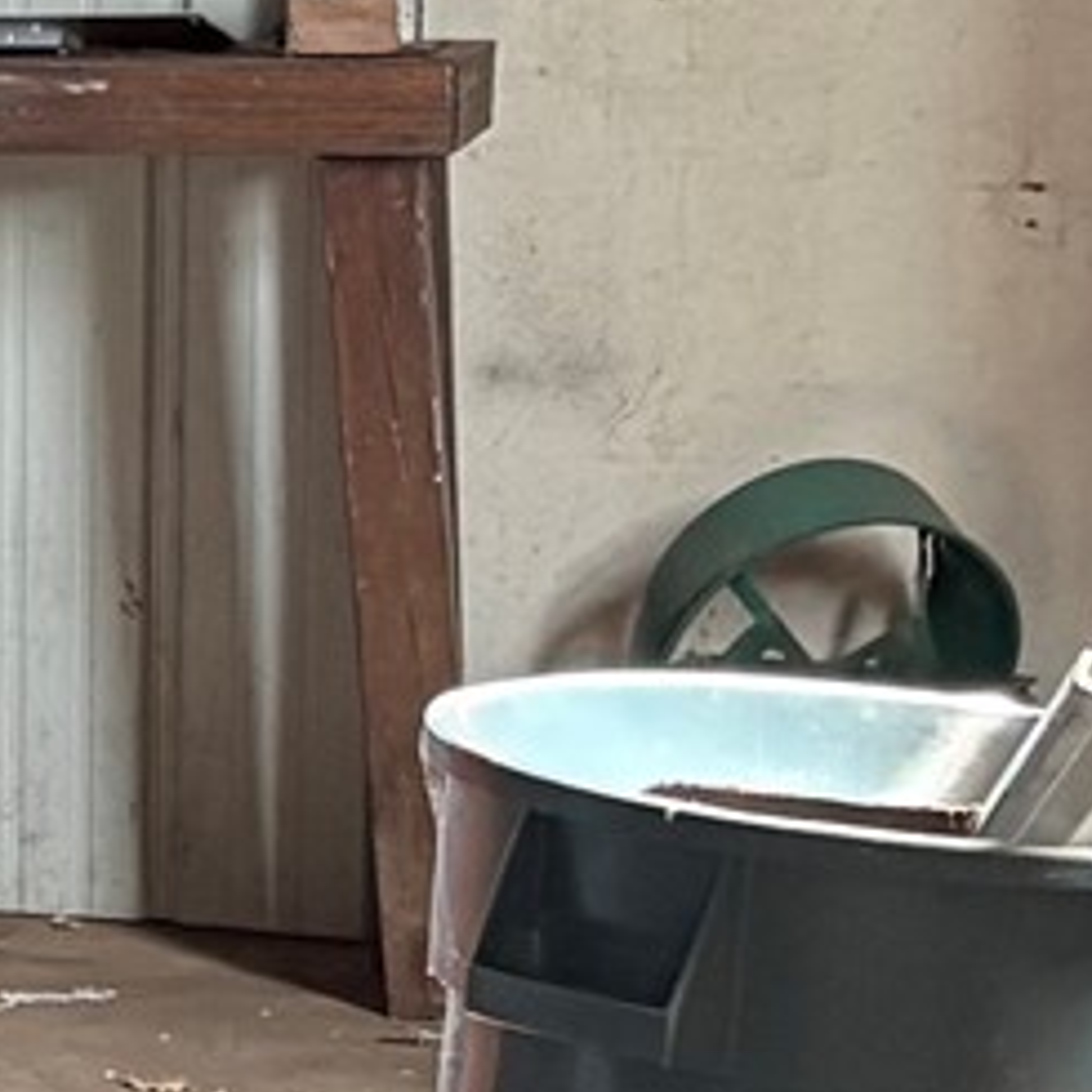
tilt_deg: -4.9
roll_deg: +1.8
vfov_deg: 9.1
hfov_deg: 7.9
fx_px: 6853
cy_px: 267
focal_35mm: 192
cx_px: -2099
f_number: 1.6
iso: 320
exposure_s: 1/60
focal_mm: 5.96
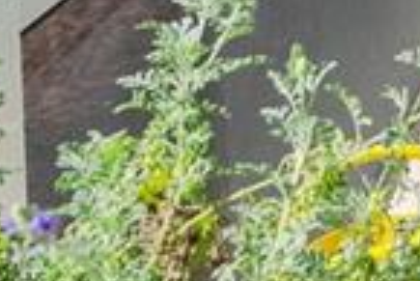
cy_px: -464
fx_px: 1361
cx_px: 1251
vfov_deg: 9.9
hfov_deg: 11.2
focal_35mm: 117
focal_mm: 11
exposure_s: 1/400
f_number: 8
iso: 100
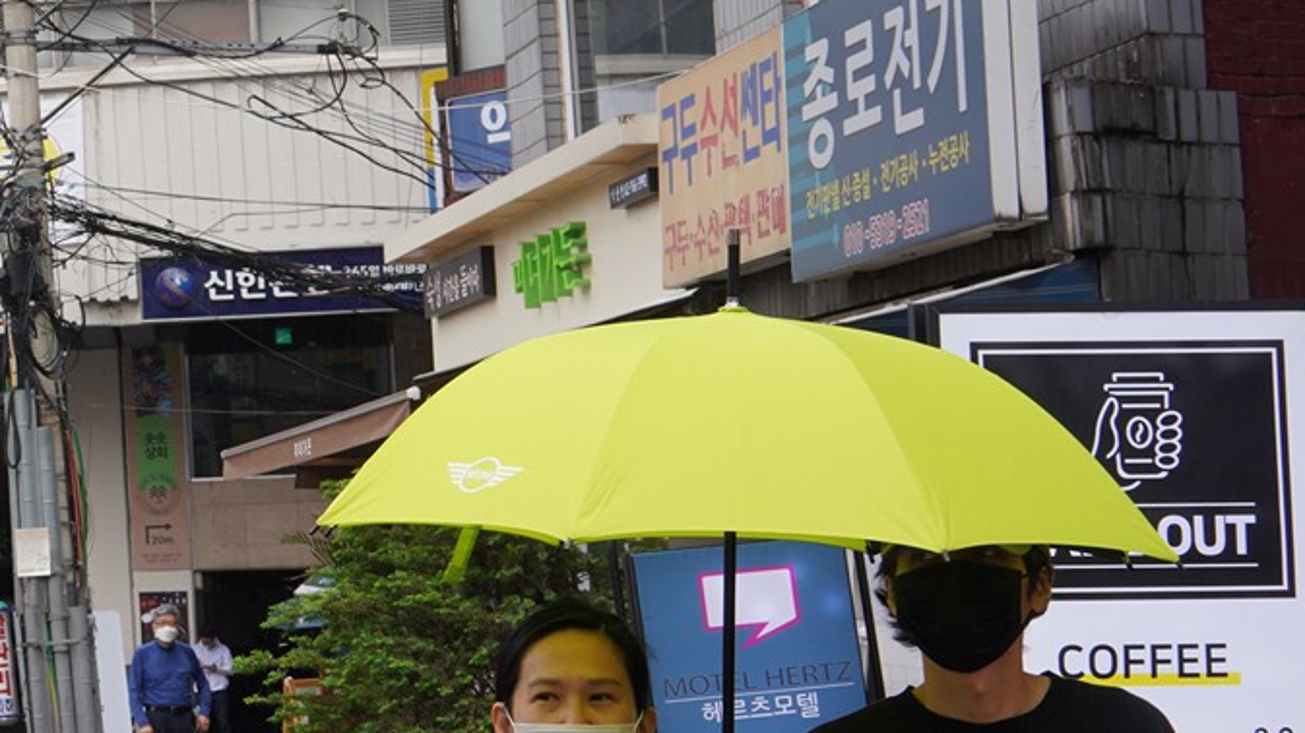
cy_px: 149
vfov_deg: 11.1
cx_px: -582
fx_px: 3770
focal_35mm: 109
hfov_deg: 17.8
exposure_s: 1/100
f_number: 10
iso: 200
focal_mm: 35
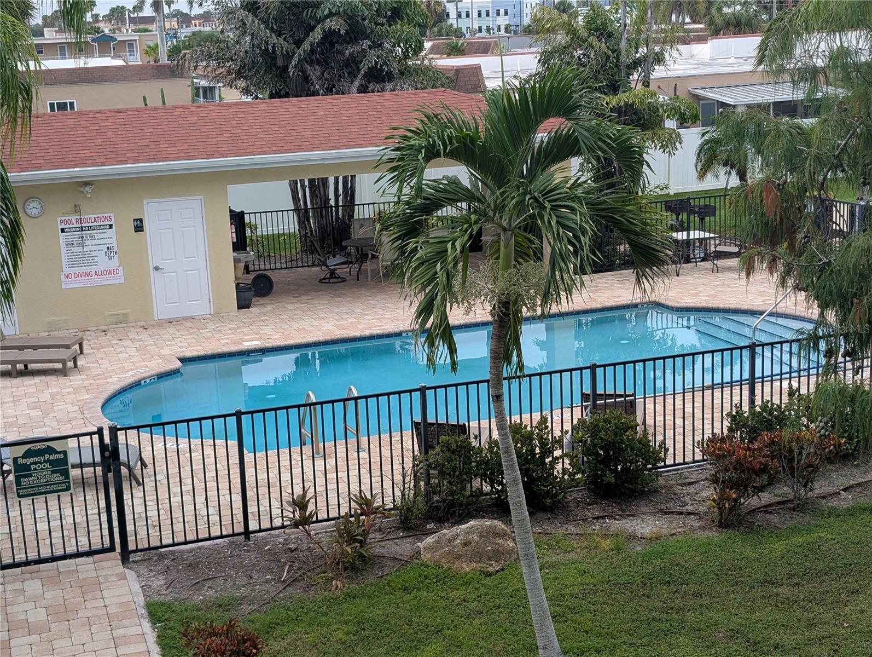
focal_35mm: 49
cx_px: 436
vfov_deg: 29.7
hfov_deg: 38.9
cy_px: 328
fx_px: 1236
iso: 29
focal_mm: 6.9
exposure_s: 1/369
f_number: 1.68
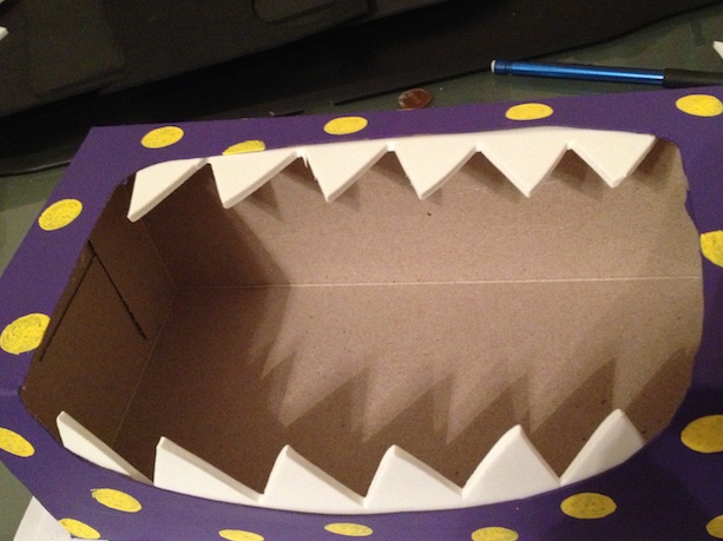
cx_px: 394
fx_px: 835
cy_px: 304
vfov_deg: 35.9
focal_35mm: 40
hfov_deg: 46.8
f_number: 2.4
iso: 500
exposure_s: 1/15
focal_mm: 4.28
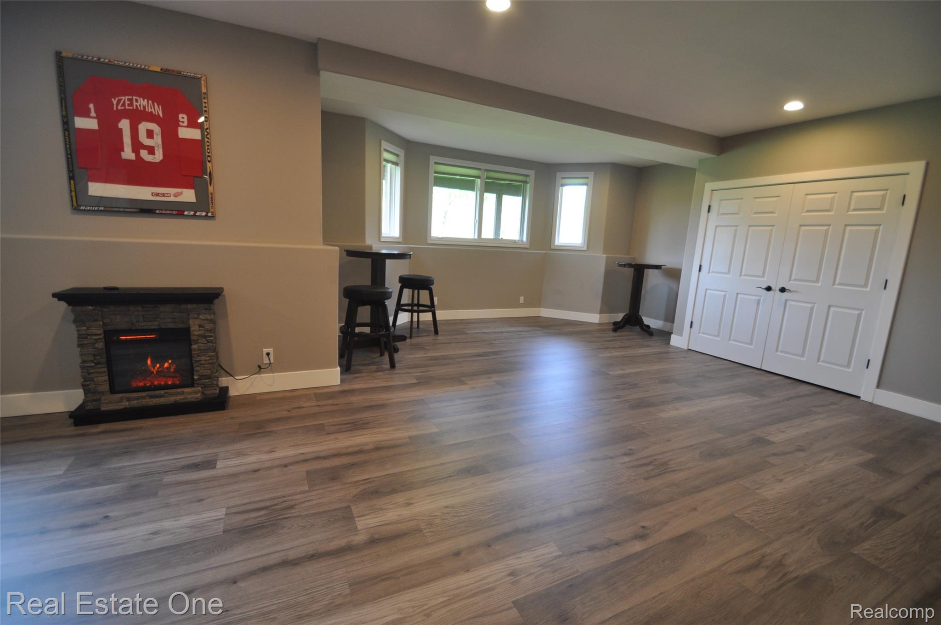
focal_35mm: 15
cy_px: 312
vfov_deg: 77.2
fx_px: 392
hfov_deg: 100.5
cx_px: 470
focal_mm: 10
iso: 450
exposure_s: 1/60
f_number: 4
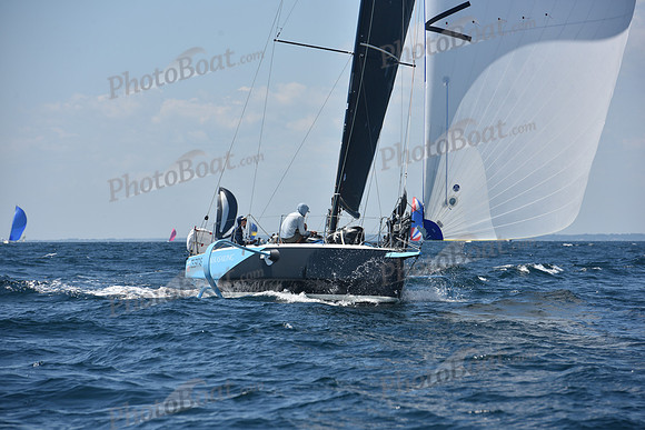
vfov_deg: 6.9
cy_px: 215
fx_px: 3584
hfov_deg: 10.3
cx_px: 322
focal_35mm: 200
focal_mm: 200
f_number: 8
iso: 200
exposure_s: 1/1000
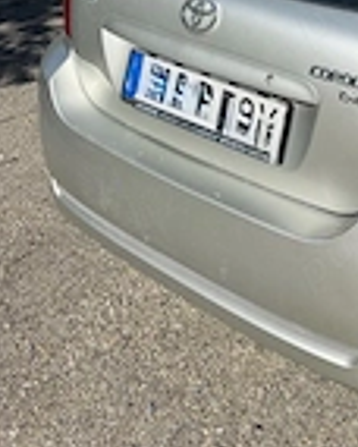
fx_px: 872
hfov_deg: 21.1
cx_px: 462
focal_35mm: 66
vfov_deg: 27.1
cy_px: 3
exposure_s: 1/6173
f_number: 1.78
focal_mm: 6.76
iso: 100
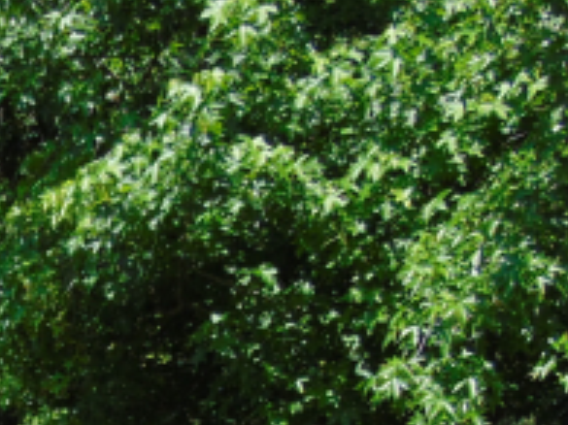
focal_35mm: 113
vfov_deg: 12.6
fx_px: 1853
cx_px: -179
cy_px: 597
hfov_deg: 16.4
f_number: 3.2
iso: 80
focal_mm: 5.8
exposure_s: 1/640
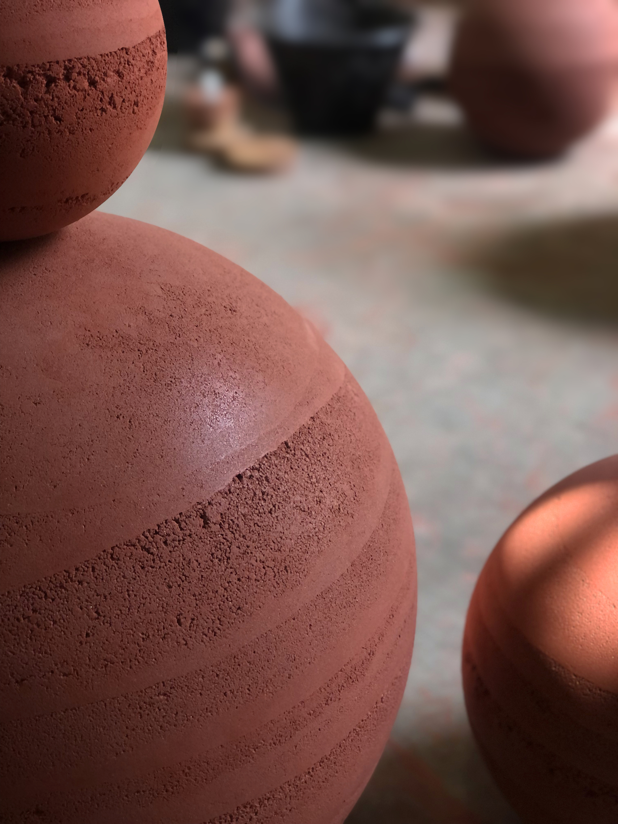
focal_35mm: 57
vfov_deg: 33.8
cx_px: 309
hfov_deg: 25.7
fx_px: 1357
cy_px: 412
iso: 50
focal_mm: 6.6
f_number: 2.8
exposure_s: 1/33
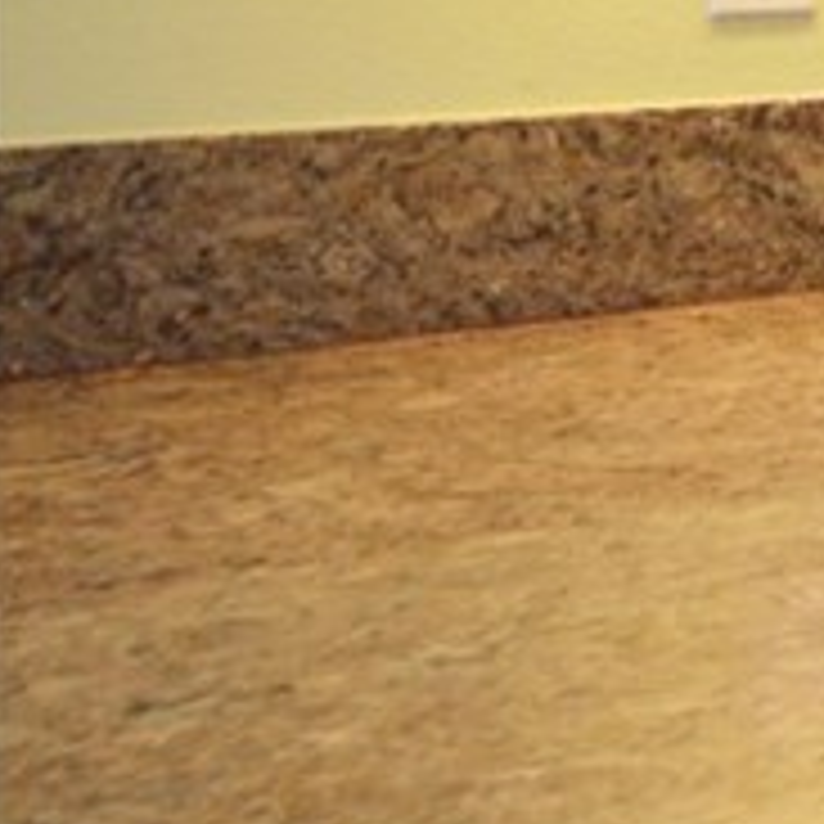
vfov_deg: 17.2
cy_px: 113
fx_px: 2693
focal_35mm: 100
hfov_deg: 11.8
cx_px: 2296
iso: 200
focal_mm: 14
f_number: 4.8
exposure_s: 1/30
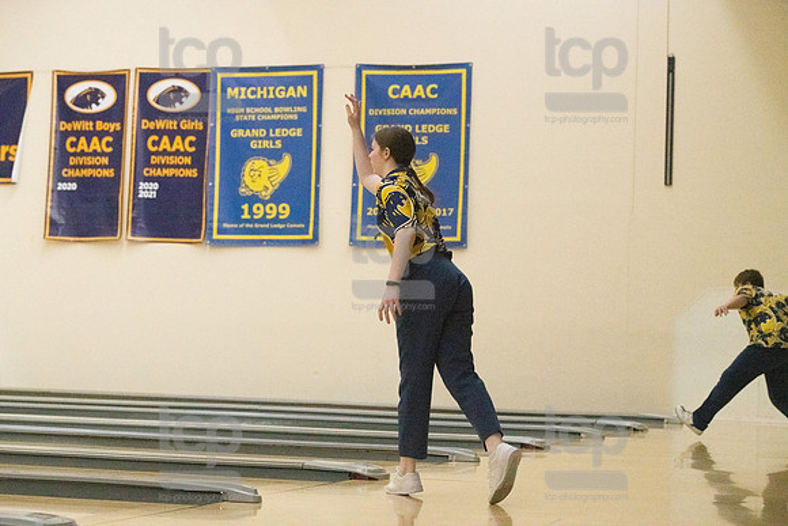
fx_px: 2014
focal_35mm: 92
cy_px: 263
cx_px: 394
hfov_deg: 22.1
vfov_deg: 14.9
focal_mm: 92
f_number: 4.5
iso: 10000
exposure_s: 1/1250
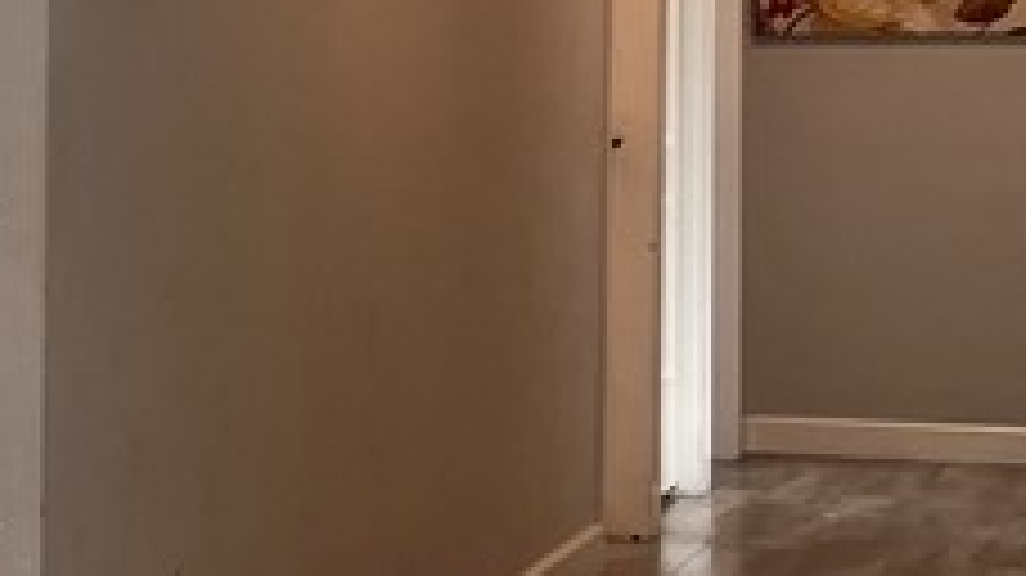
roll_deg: -0.5
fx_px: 3453
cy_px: 122
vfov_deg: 9.5
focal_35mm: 127
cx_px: -562
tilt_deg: +0.3
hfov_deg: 15.5
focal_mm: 5.7
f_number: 1.5
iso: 80
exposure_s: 1/120
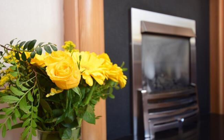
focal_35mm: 31
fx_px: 189
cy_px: 70
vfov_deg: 40.6
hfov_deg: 61.2
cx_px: 113
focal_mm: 20
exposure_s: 1/30
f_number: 3.5
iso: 320
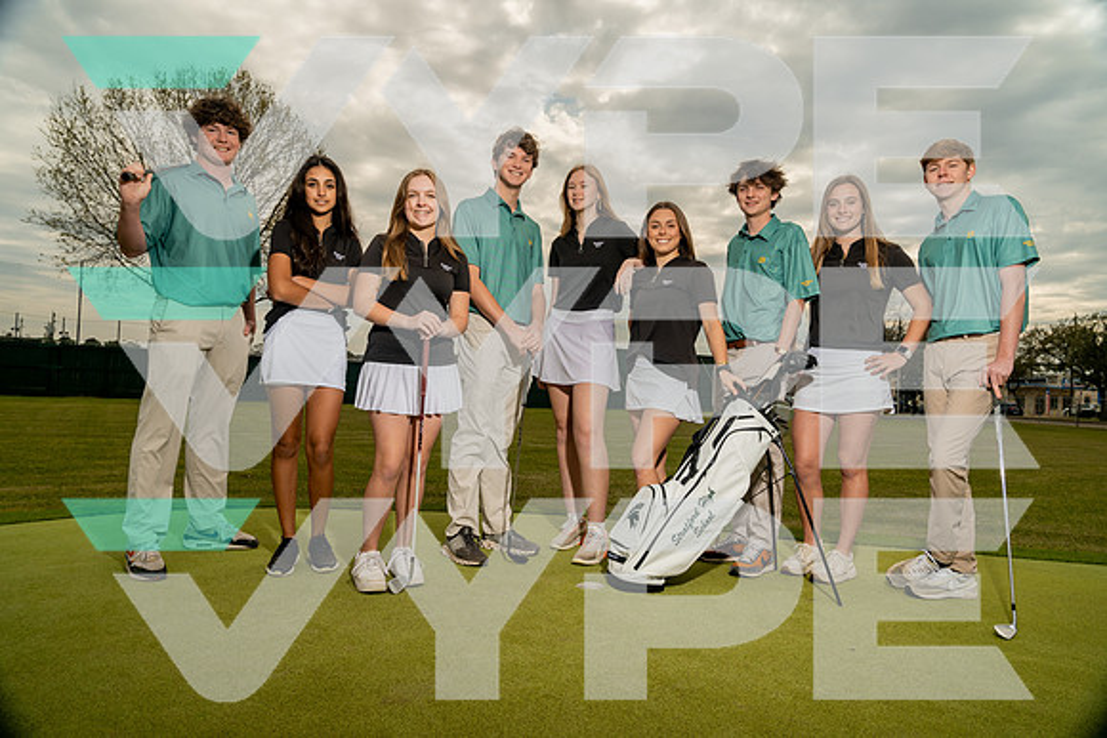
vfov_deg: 53.2
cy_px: 369
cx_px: 554
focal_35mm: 24
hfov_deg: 73.7
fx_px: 738
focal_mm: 24
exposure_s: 1/250
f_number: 8
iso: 250
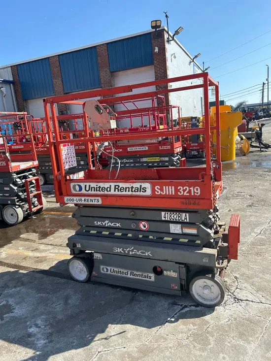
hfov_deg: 53.1
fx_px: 271
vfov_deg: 67.3
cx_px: 136
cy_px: 180
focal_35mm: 26
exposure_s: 1/2208
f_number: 1.5
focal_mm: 5.7
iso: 50
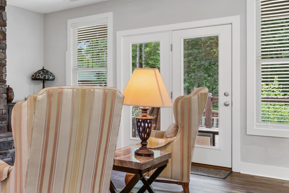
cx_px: 32
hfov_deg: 44.4
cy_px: 91
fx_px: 321
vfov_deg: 33.4
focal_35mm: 40
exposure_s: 1/15
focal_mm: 12
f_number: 9
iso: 250
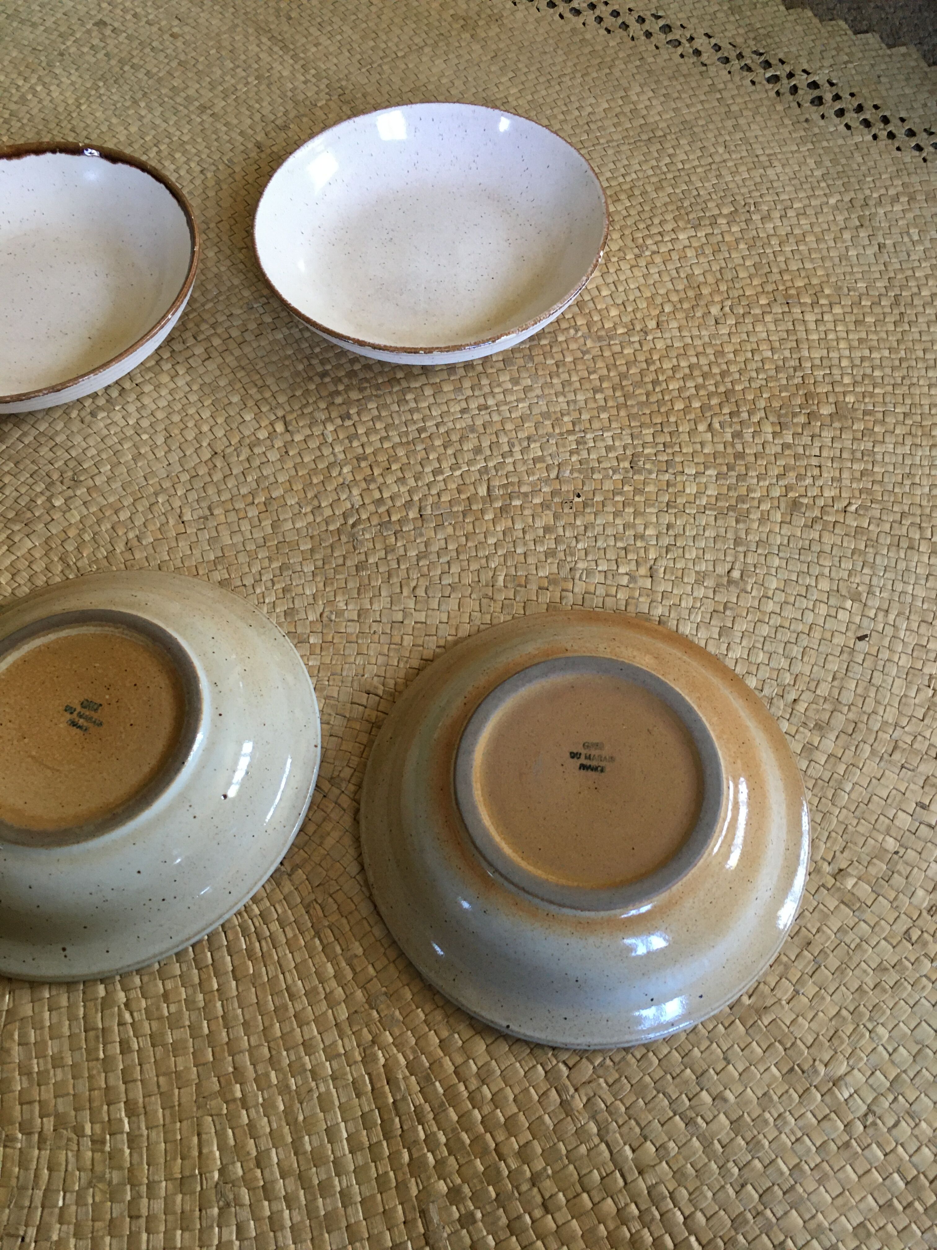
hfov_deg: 48.2
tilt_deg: -60.8
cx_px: 468
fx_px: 1047
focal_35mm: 29
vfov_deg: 61.7
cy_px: 625
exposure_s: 1/33
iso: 125
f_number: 2.2
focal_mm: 4.15
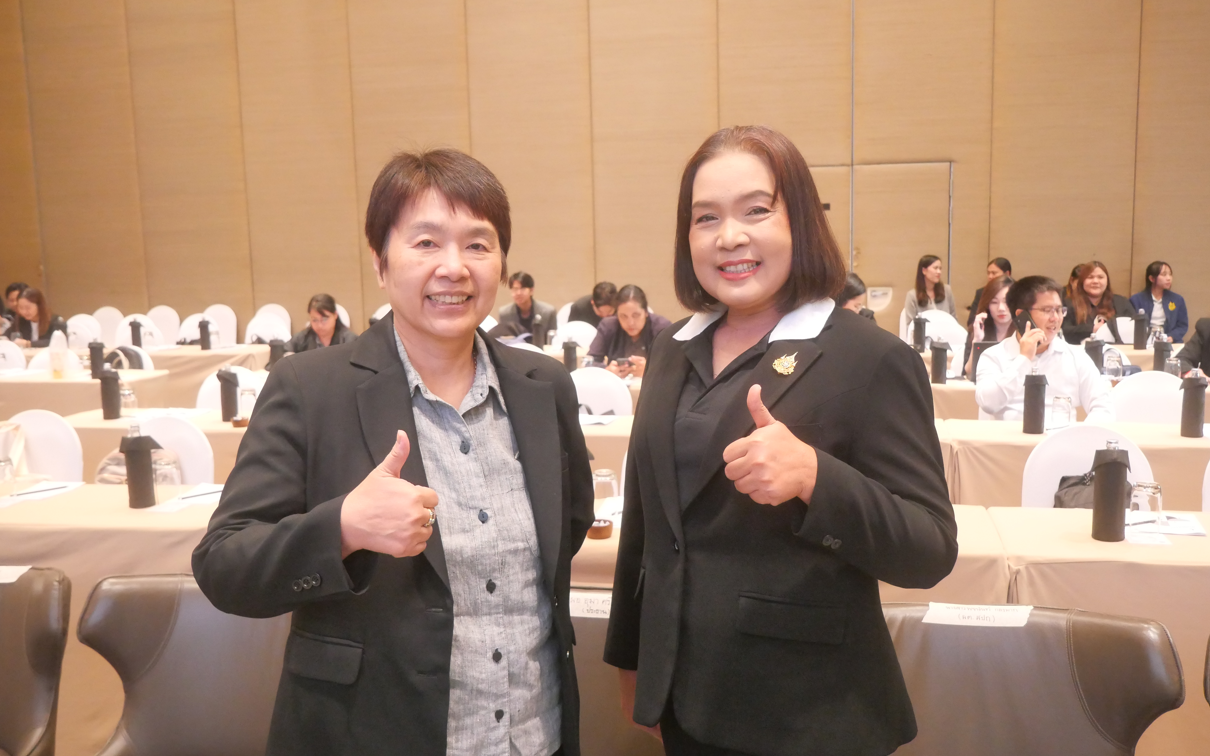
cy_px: 394
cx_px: 600
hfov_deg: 59.7
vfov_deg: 39.4
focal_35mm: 32
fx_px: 1055
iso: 3200
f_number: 3.7
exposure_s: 1/30
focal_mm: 15
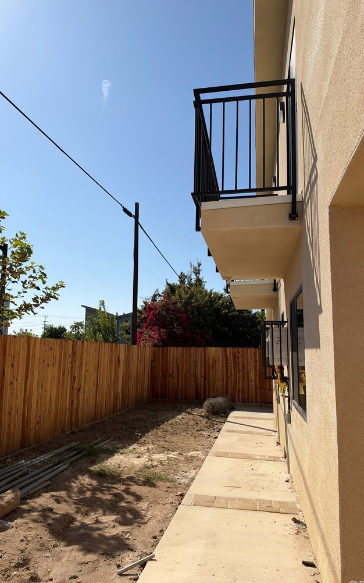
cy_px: 297
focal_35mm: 26
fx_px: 413
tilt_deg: +8.4
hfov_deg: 47.6
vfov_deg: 70.4
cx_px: 176
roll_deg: -0.9
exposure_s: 1/7143
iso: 64
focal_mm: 6.93
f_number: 1.8
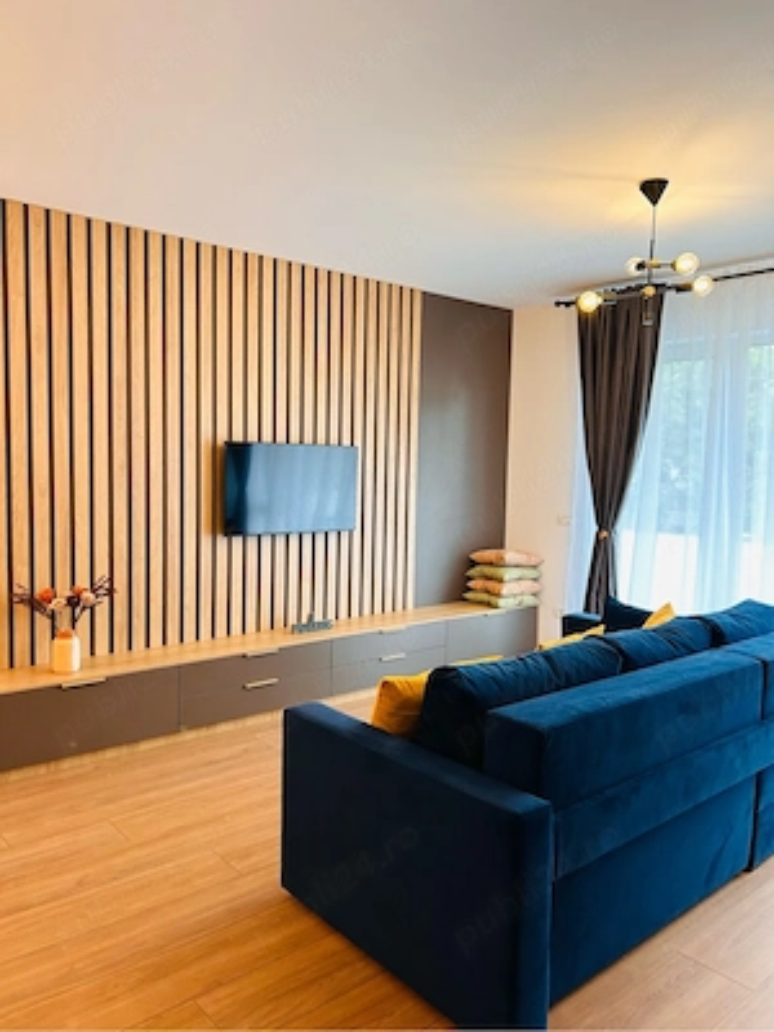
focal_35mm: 26
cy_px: 516
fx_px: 775
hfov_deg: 53.1
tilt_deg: -4.2
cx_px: 387
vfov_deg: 67.3
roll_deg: -0.6
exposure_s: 1/100
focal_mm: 5.7
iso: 125
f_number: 1.5
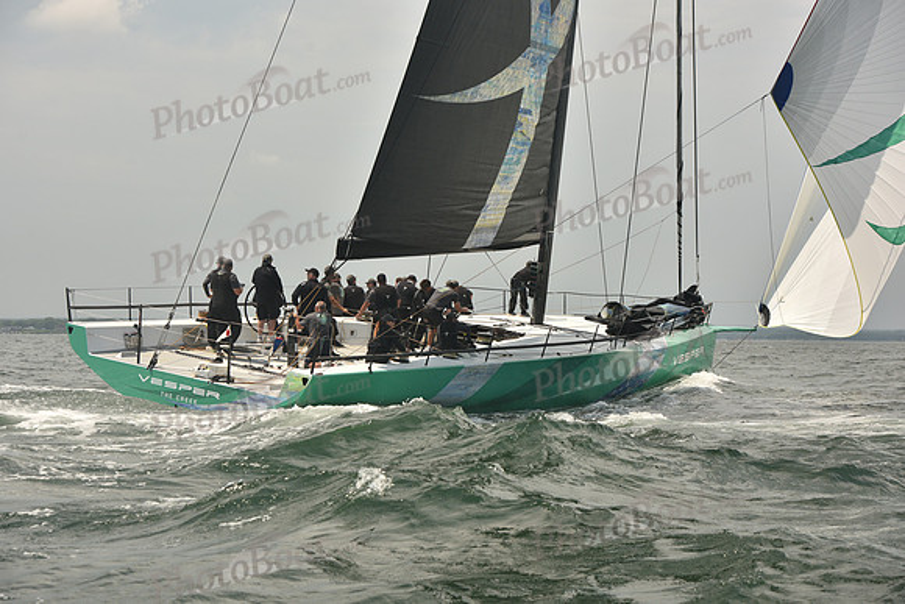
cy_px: 302
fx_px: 1760
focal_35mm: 70
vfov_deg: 19.5
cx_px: 452
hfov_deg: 28.8
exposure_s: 1/640
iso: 250
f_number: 6.3
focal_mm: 70
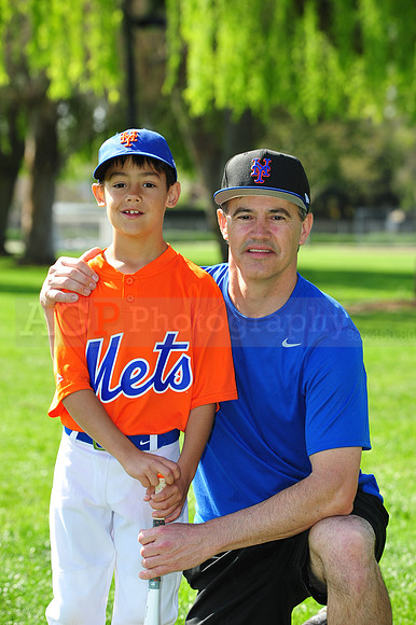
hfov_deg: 9.5
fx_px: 2516
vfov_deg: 14.2
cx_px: 208
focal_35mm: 145
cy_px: 312
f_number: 7.1
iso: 200
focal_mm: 145
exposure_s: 1/250
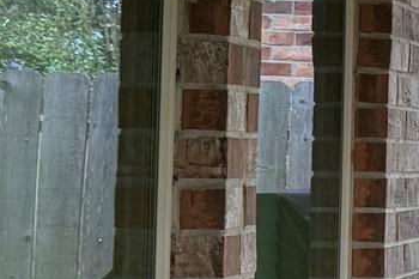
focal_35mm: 146
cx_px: 936
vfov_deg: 9.4
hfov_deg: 11.9
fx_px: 1698
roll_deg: -0.3
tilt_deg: +1.1
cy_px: 140
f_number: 1.78
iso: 100
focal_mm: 6.76
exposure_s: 1/121
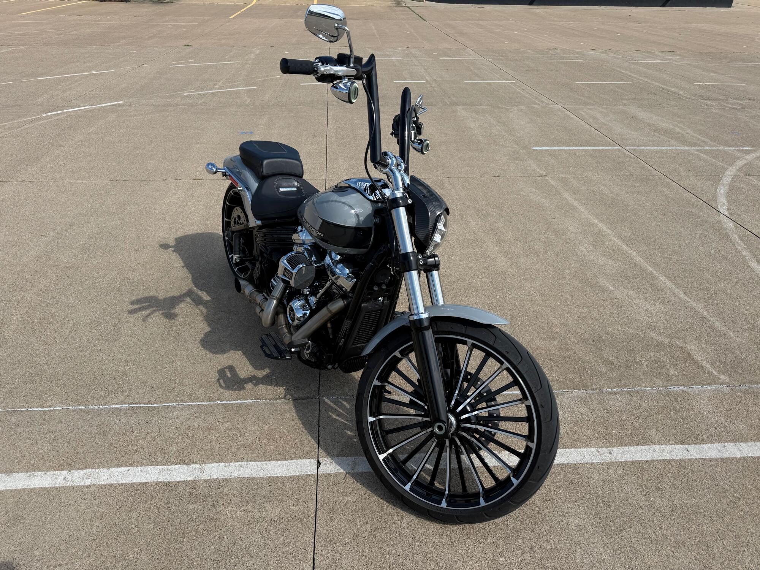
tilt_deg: -29.8
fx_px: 527
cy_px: 285
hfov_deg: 71.6
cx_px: 380
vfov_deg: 56.8
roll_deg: -1.5
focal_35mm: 24
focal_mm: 6.76
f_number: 1.78
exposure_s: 1/4673
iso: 80
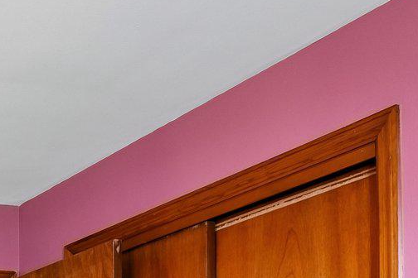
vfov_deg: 17.6
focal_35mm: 65
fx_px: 755
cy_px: 475
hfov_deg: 22.3
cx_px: -284
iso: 400
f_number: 8
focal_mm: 16
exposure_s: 1/13
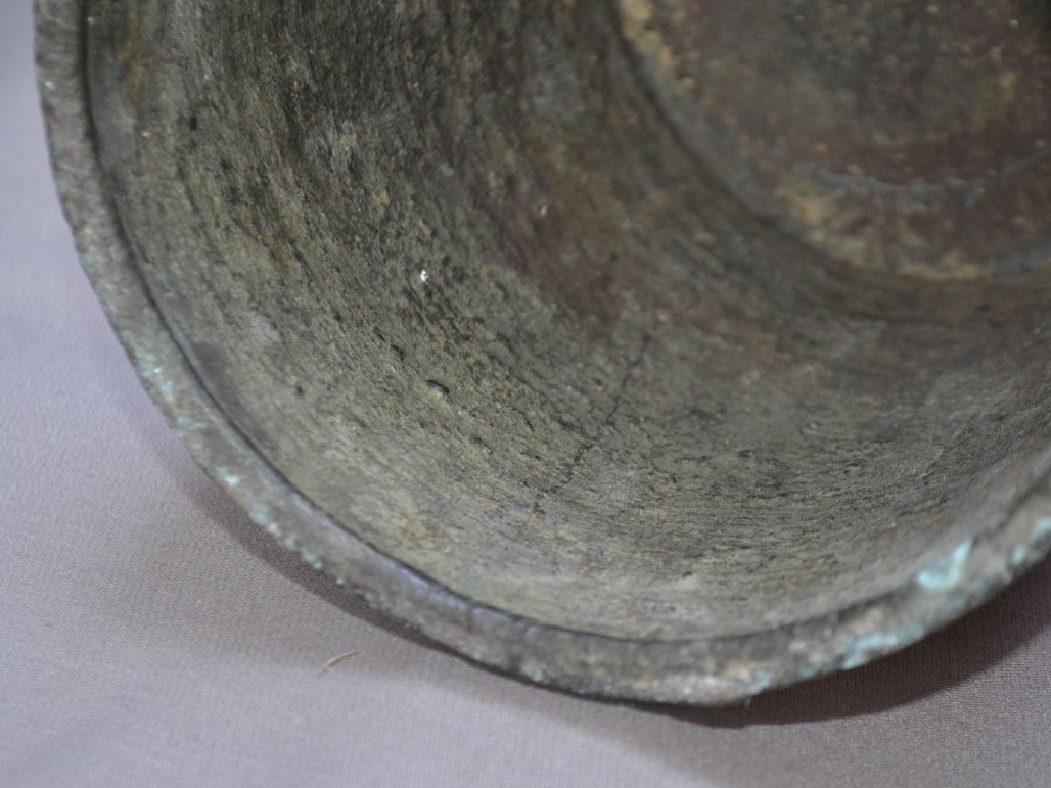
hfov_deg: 21.2
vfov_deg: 16.0
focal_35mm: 93
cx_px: 586
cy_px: 391
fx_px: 2810
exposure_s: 1/60
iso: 1000
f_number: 5.6
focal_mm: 55
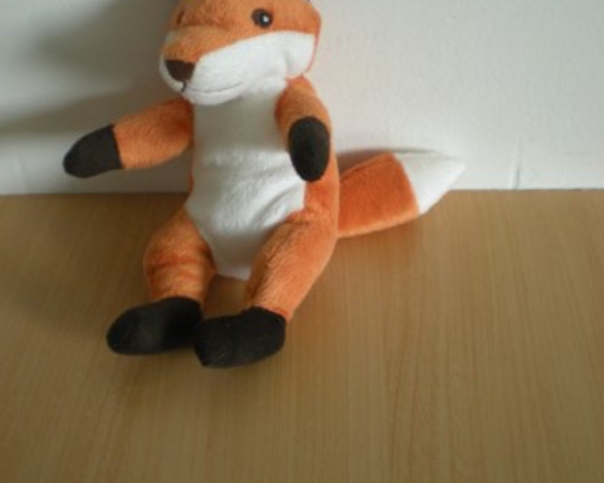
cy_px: 174
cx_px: 290
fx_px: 947
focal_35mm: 53
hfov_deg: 35.4
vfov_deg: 28.5
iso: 200
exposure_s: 1/48.2
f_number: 3.1
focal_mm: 6.3
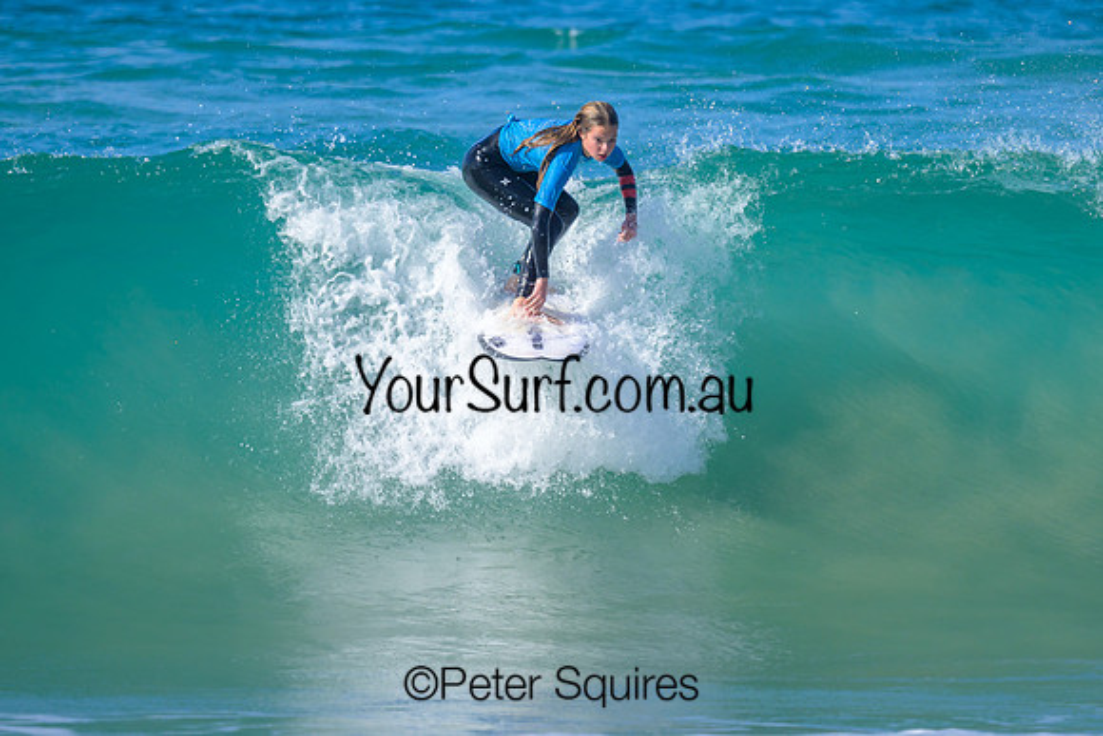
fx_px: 33660
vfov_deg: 1.3
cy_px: 276
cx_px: 599
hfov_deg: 1.9
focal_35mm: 1098
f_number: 6.3
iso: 450
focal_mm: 800
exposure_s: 1/2000
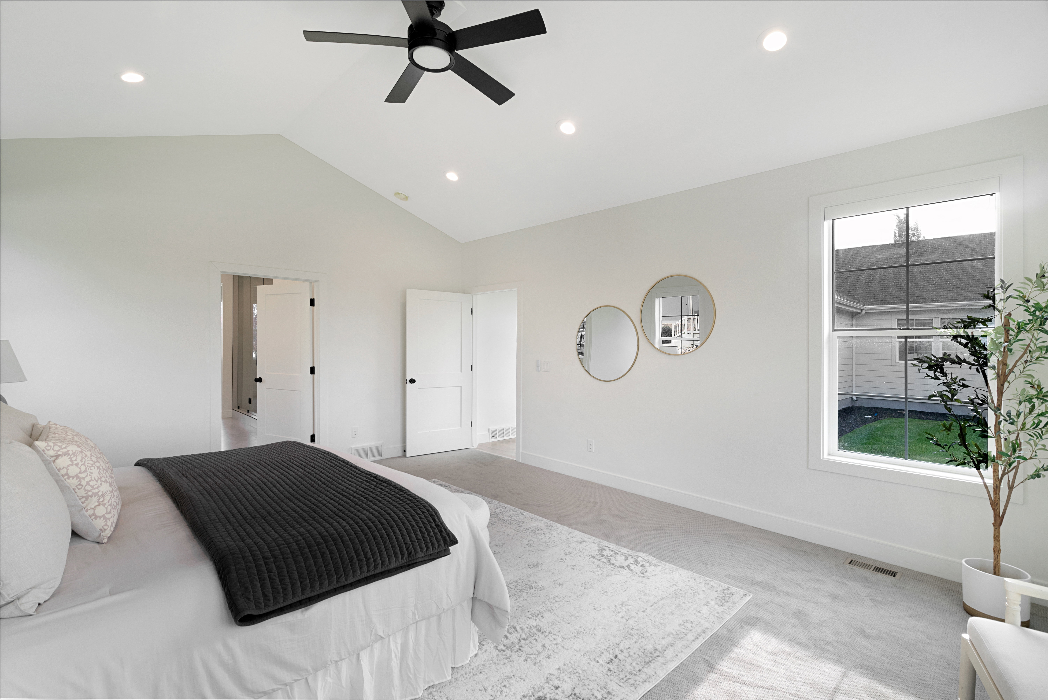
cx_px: 524
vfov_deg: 73.8
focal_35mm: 16
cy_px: 350
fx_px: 466
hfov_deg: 96.7
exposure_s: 1/6
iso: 400
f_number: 9
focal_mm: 16
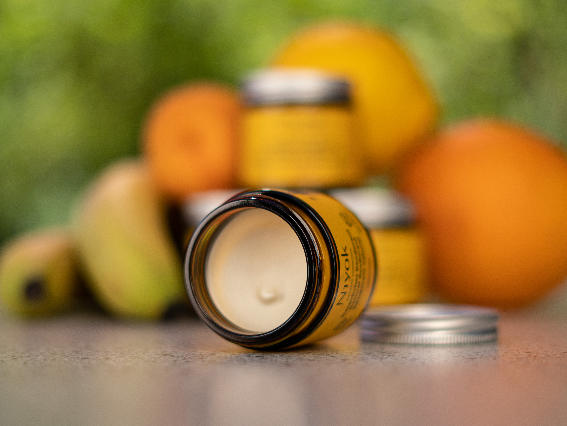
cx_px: 304
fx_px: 1343
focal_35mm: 82
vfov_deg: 18.0
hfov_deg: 23.8
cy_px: 213
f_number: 1.8
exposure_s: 1/1250
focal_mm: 50
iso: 100
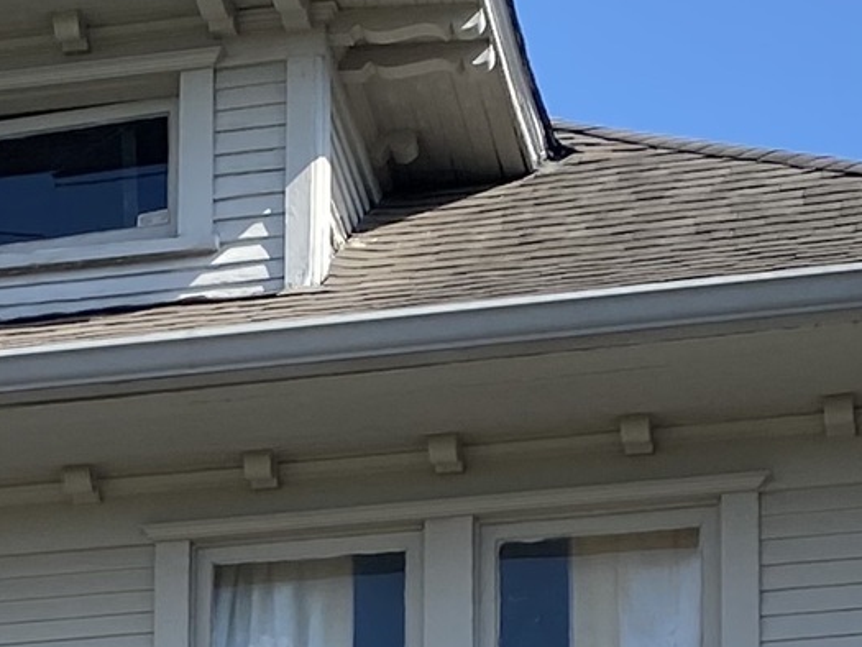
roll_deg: -0.6
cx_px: 10
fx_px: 3786
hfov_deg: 12.8
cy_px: 1335
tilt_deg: +8.3
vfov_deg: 9.1
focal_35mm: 152
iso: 32
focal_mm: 4.25
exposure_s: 1/1412
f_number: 1.8
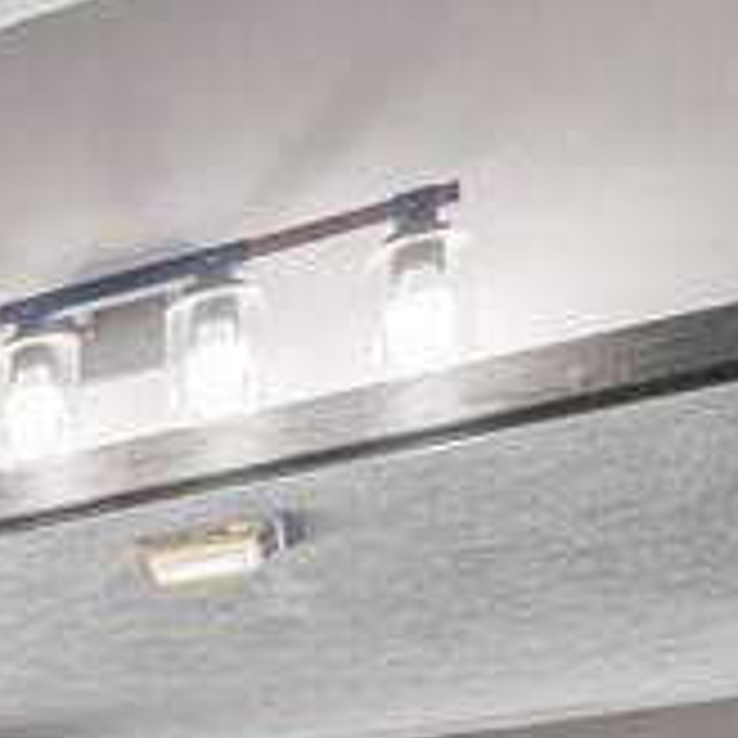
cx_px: -1276
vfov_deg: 16.6
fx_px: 2171
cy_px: 1253
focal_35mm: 90
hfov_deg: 12.4
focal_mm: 16
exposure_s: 1/10
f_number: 8
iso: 400
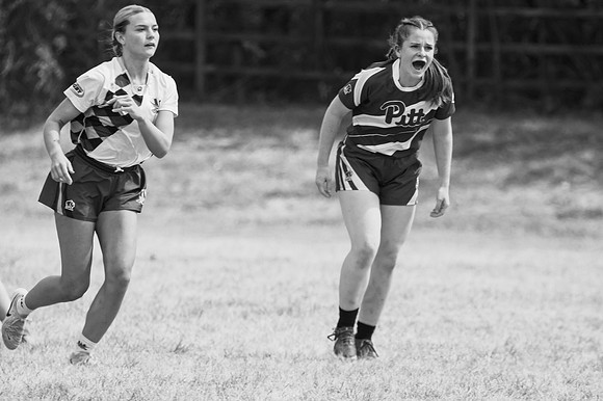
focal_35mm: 677
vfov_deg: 2.0
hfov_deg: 3.0
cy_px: 266
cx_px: 400
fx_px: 11338
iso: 160
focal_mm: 340
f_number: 6
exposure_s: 1/1000
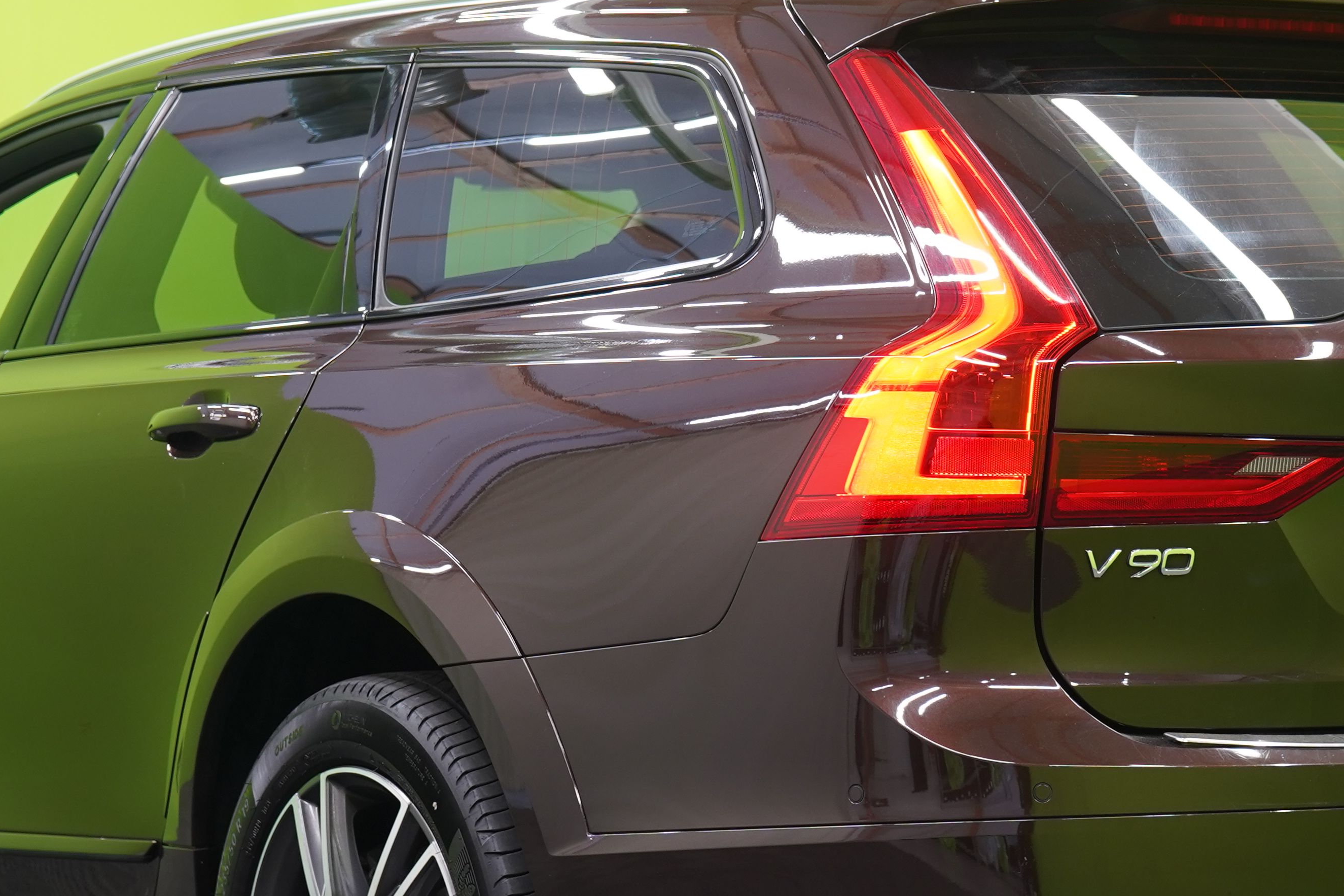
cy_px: 522
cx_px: 740
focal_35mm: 120
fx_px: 4480
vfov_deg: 11.4
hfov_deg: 17.1
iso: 400
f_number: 5
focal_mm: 53
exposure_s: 1/20
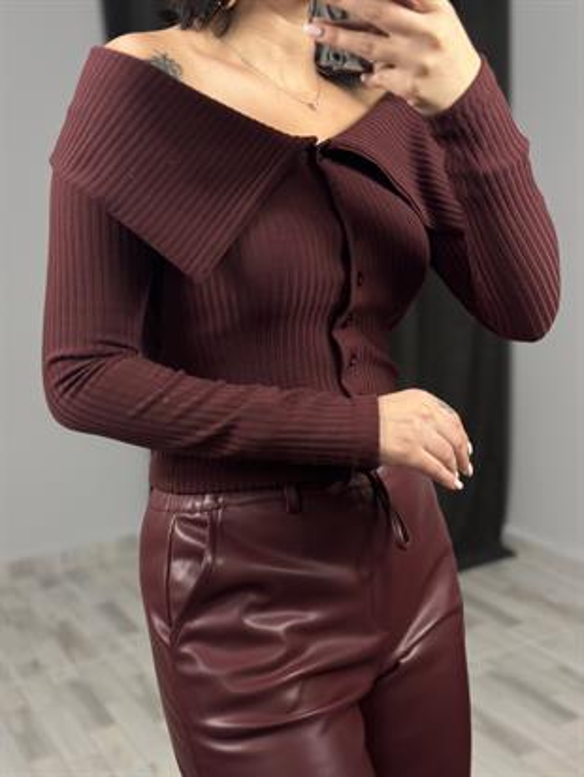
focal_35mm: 48
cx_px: 292
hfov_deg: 30.3
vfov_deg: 39.6
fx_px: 1079
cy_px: 388
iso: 160
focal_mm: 6.86
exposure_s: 1/100
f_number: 1.78
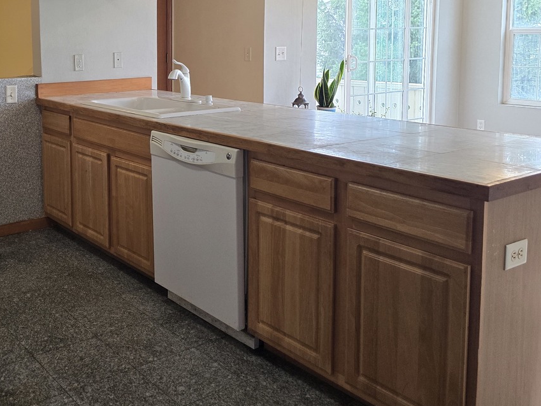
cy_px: 99
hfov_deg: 45.5
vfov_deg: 36.0
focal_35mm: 39
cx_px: 110
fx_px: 610
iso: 250
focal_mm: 6.3
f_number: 1.7
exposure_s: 1/120
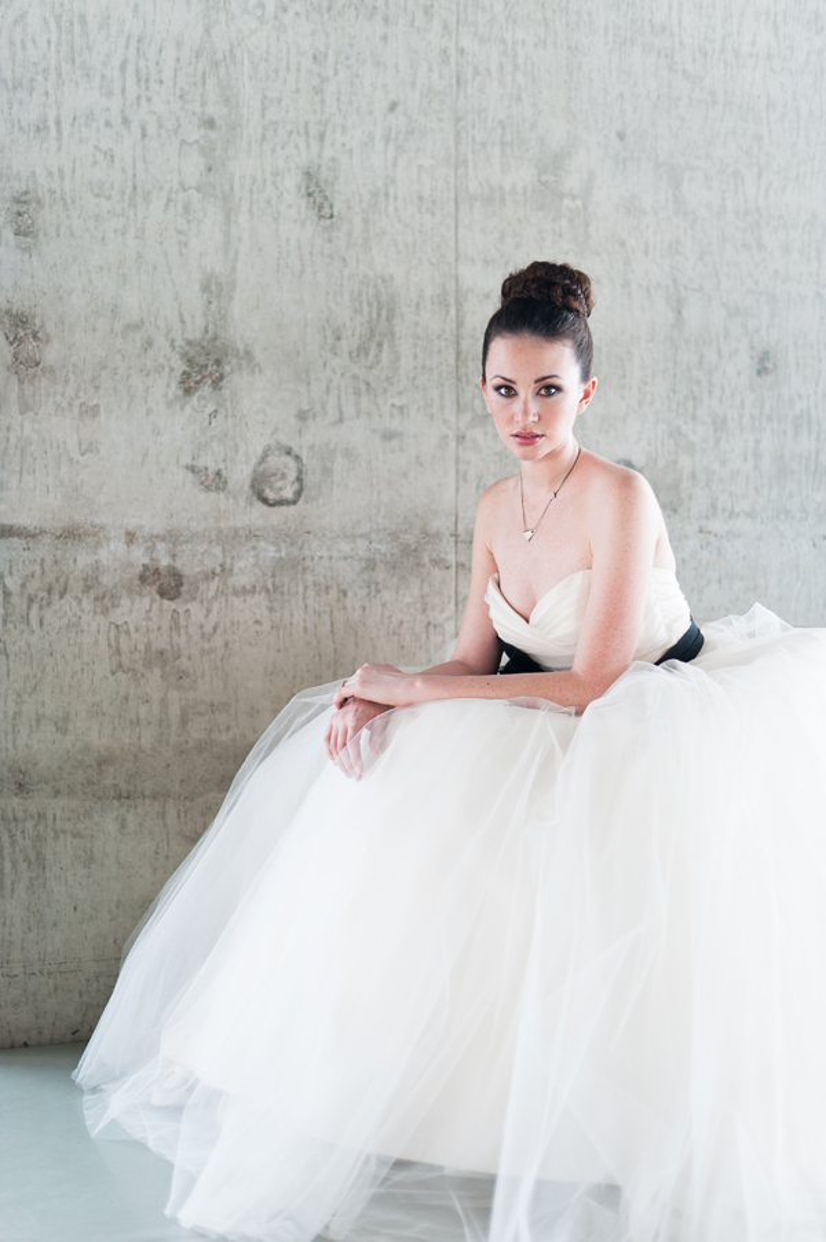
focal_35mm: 50
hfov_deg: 27.0
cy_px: 621
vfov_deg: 39.6
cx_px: 413
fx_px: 1723
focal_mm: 50
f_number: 2
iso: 200
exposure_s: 1/320
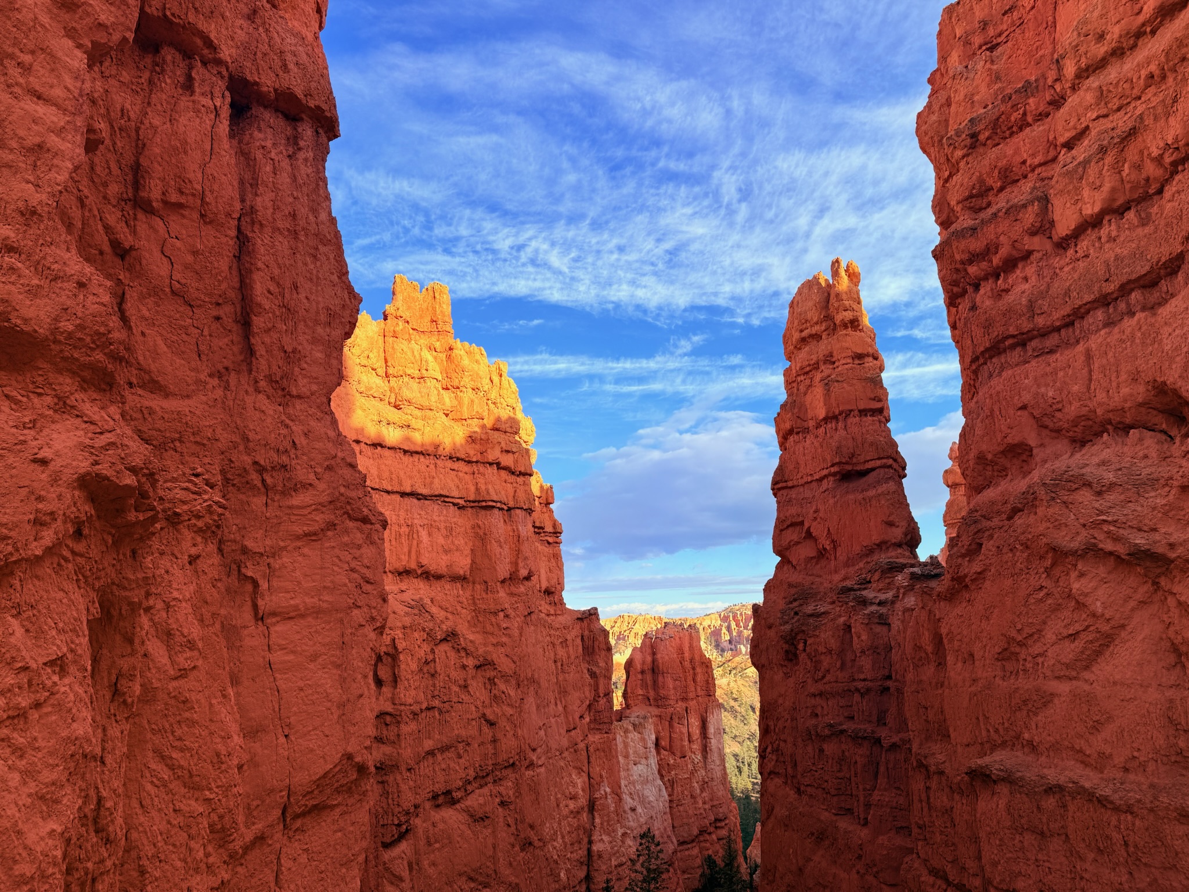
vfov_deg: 56.8
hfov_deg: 71.6
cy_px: 446
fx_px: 824
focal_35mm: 24
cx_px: 594
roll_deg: +0.6
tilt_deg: +11.9
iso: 80
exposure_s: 1/2169
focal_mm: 6.76
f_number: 1.78
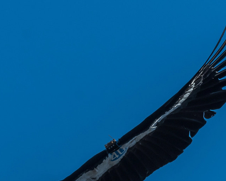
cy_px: 179
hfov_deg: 1.1
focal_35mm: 1751
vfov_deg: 0.9
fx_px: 11708
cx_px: 18
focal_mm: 500
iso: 280
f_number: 7.1
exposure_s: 1/2500
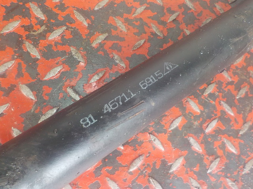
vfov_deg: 46.8
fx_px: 219
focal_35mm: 30
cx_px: 126
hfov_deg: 60.0
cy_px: 94
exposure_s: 1/30
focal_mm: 4.1
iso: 250
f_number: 3.3
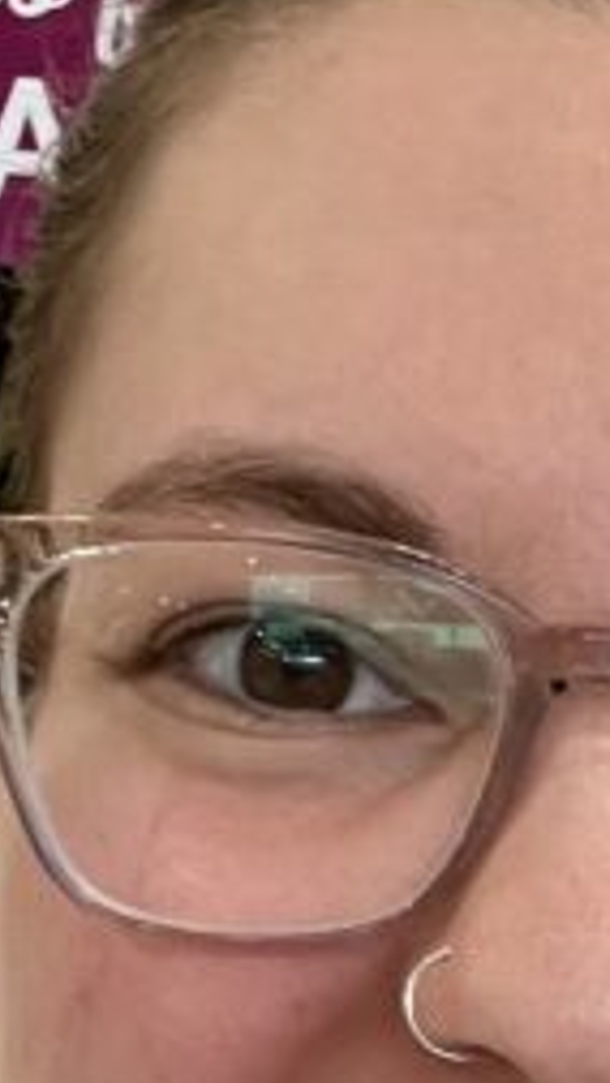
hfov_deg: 8.9
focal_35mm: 133
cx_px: 894
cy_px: 1521
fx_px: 3819
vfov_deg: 15.2
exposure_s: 1/60
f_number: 2.2
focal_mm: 2.71
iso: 125
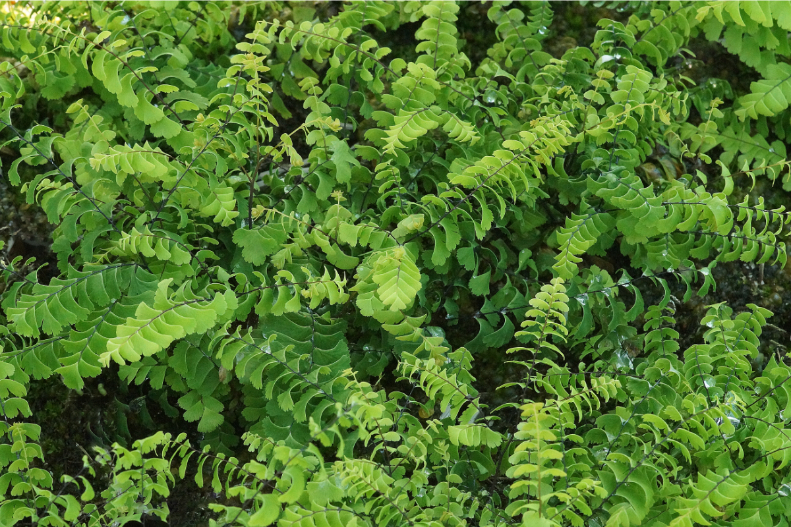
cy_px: 264
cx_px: 396
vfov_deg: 9.1
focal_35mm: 150
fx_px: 3296
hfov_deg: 13.7
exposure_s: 1/125
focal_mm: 100
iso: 3200
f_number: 13
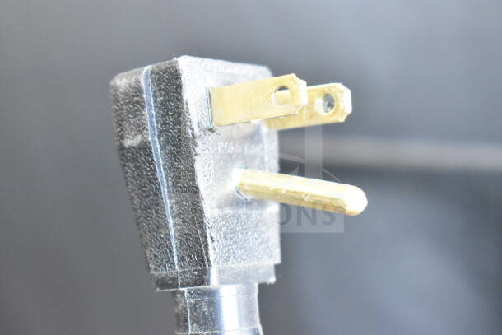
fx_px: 1151
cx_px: 251
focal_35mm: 82
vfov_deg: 16.6
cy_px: 168
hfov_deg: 24.6
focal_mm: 55
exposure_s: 1/100
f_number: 5.6
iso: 8000
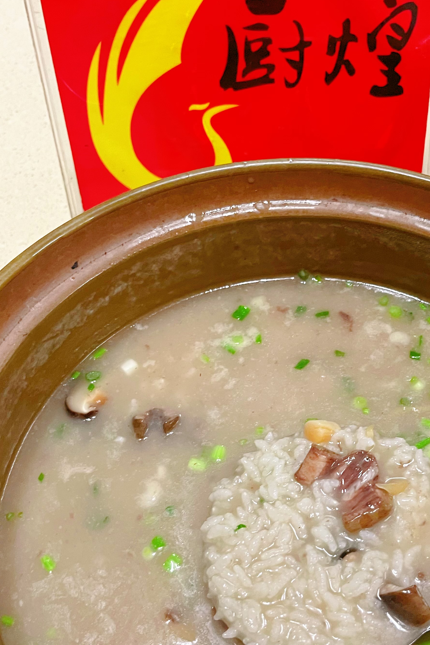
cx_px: 292
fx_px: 734
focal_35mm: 41
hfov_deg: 32.3
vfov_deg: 47.1
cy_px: 389
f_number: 1.6
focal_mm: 5.1
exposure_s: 1/50
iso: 250
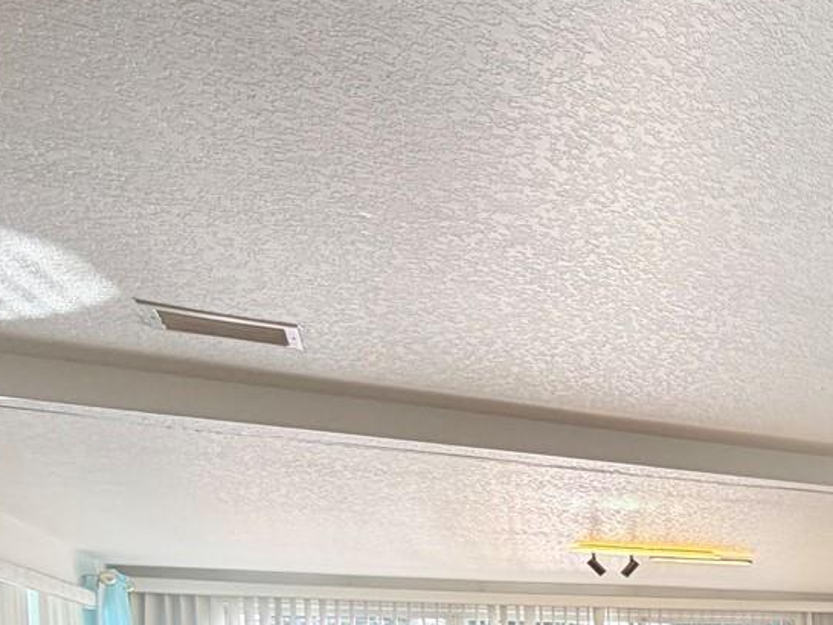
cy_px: 724
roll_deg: +1.4
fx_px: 987
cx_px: 1102
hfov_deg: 32.9
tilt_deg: -2.3
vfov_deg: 30.5
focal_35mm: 41
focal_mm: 2.22
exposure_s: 1/121
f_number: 2.2
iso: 80
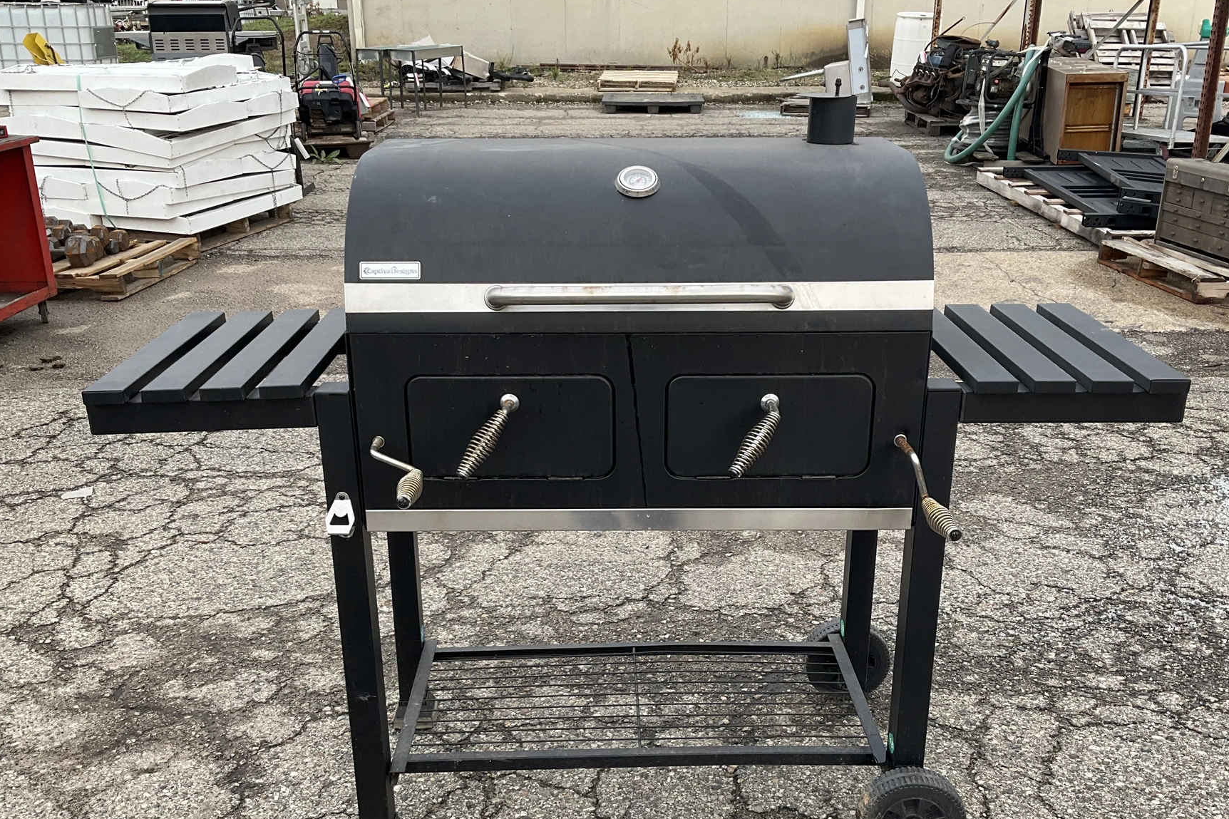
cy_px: 468
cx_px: 637
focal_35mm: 35
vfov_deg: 37.8
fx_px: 1195
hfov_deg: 54.4
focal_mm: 3
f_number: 1.8
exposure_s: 1/122
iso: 25
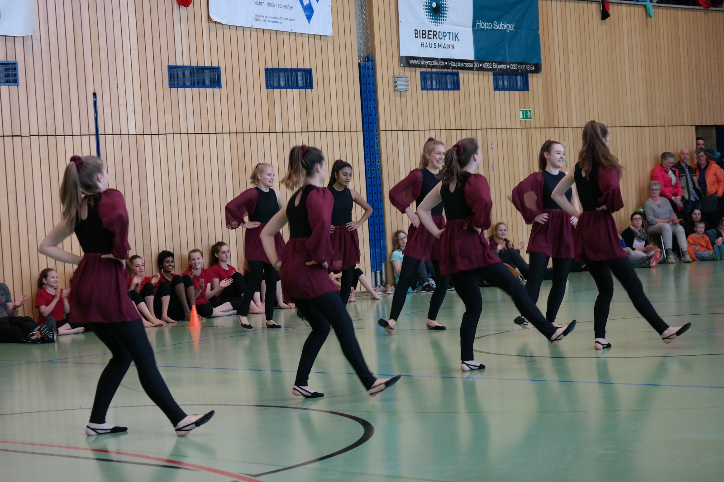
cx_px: 362
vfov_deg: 17.7
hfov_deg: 26.3
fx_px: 1548
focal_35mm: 77
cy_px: 241
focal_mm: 50
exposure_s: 1/80
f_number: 4
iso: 800
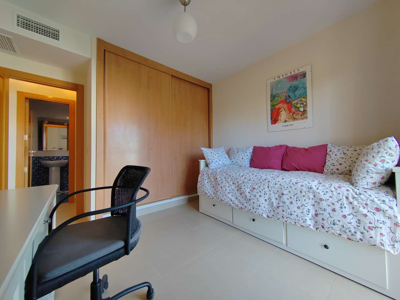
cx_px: 200
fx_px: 150
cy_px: 150
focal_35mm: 13
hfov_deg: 106.2
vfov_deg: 89.9
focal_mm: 2.16
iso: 125
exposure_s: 1/50
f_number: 2.2
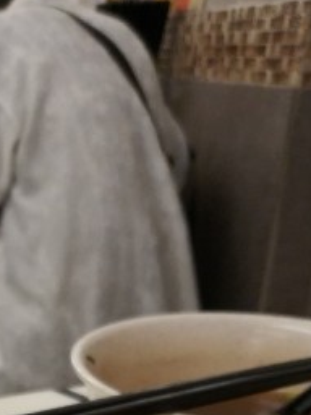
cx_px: -67
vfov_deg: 20.3
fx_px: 1078
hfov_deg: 15.8
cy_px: 509
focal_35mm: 90
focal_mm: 4.5
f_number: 2
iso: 320
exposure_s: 1/60
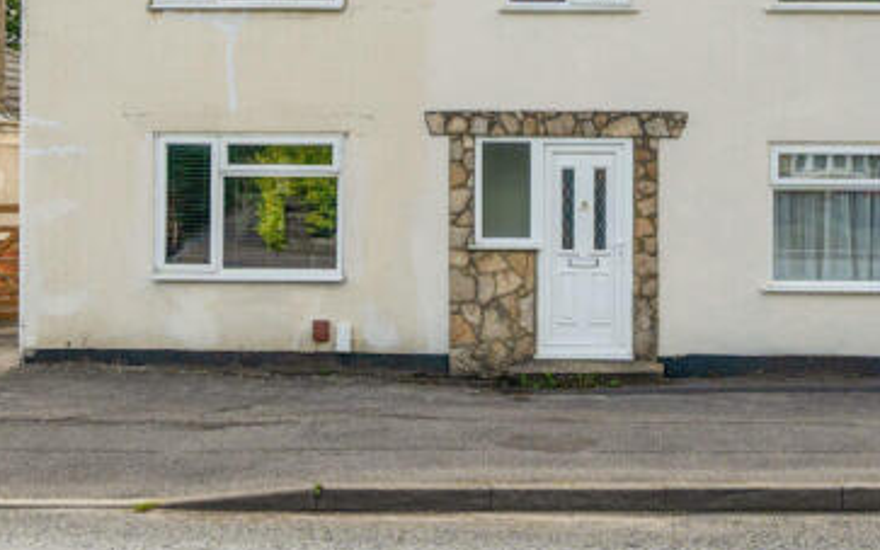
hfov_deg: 35.4
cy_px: 69
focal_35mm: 57
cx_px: 571
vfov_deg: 22.3
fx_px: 1367
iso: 400
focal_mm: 21
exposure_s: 1/800
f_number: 8
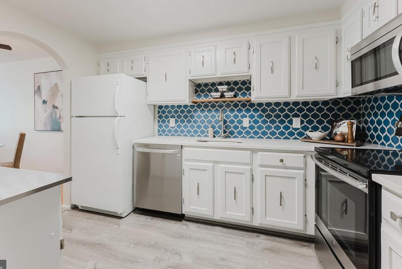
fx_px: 179
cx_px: 186
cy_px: 123
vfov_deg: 73.6
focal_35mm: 16
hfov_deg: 96.5
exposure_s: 1/60
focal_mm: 14
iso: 200
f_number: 9
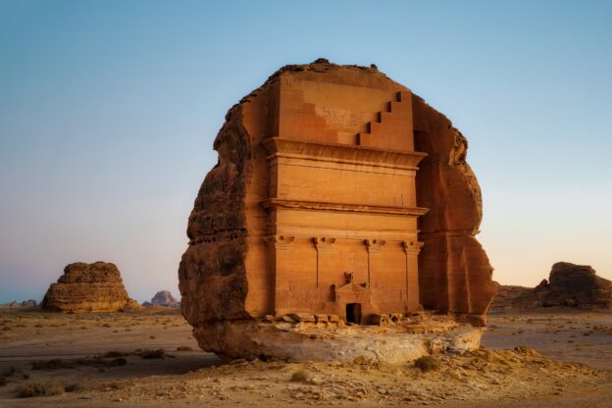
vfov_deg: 27.6
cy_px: 197
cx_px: 346
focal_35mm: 49
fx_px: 831
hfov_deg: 40.4
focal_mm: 39.7
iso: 100
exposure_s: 1/5
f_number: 6.3
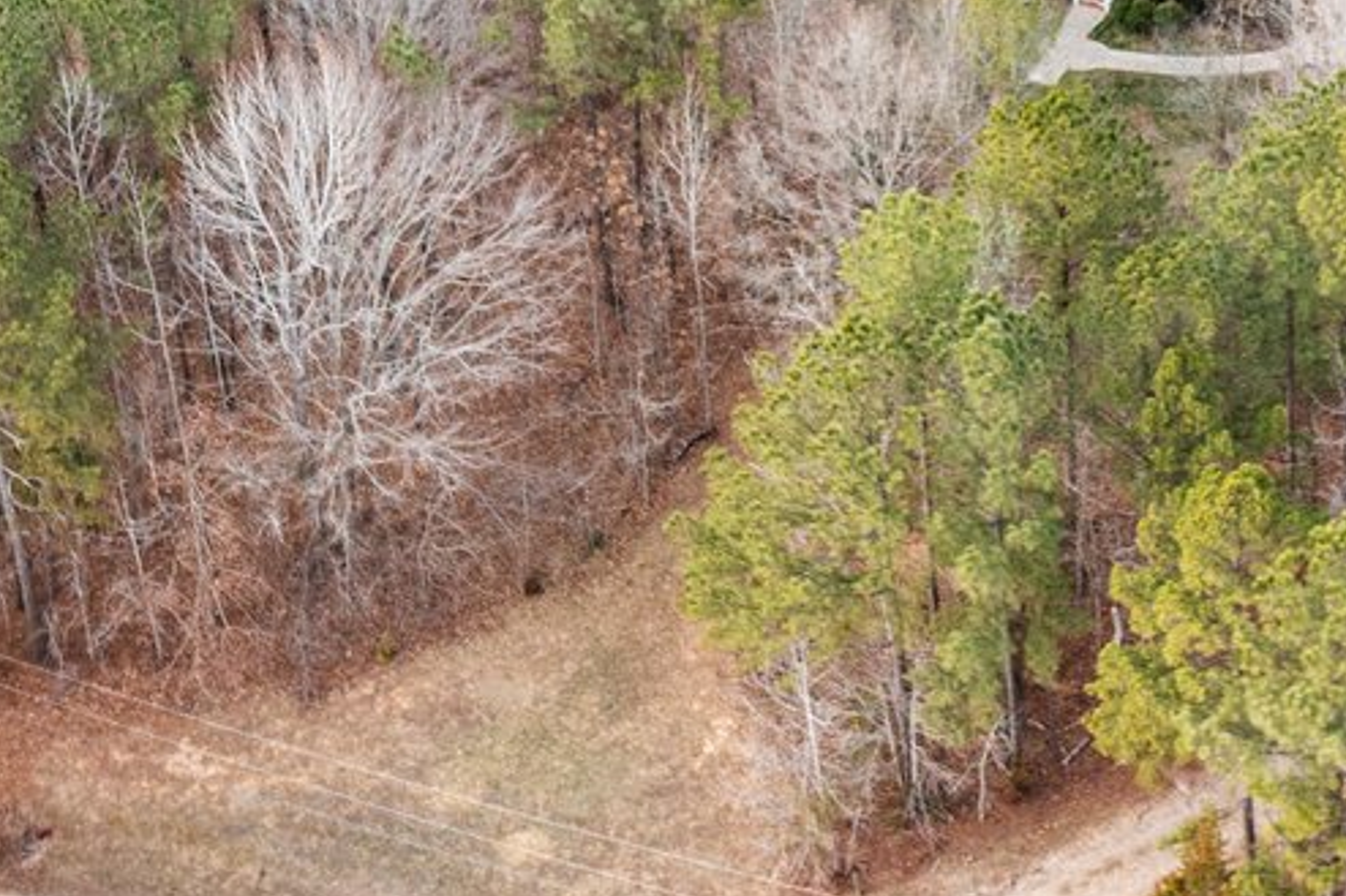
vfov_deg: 11.3
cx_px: 1068
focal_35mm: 116
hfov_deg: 17.5
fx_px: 4335
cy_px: -498
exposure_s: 1/120
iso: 100
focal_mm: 10.26
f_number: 4
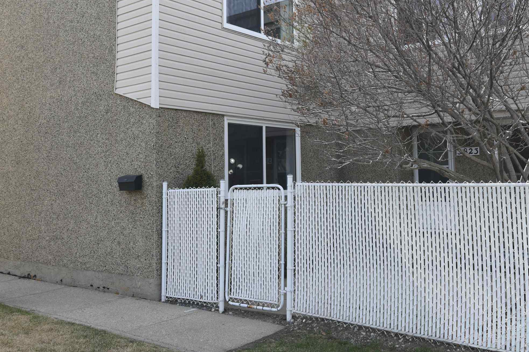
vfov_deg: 36.6
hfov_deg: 52.6
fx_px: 529
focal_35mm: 36
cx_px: 327
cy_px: 128
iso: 64
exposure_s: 1/160
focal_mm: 23
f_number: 6.3
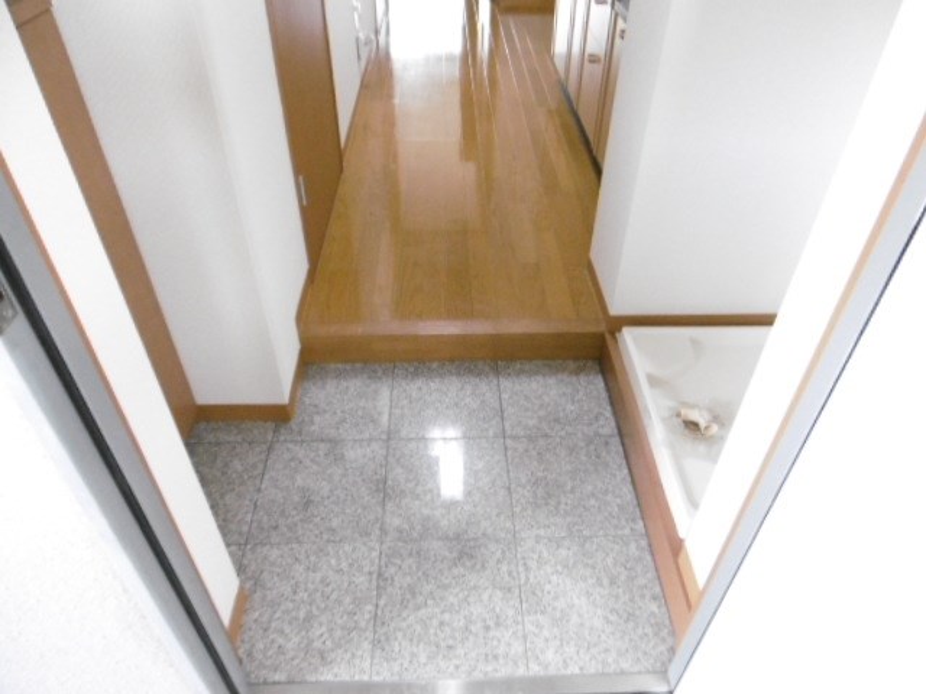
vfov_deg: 56.8
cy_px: 347
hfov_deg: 71.6
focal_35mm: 24
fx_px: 642
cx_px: 463
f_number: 3.1
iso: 800
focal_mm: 4.3
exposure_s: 1/30
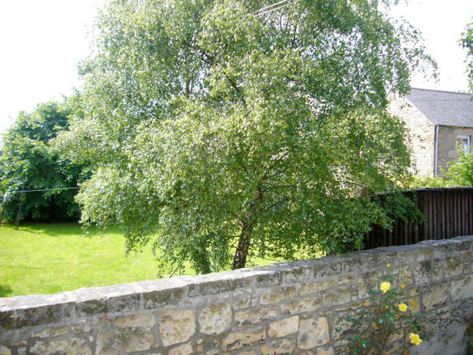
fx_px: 383
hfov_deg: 63.5
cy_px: 178
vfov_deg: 49.7
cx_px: 236
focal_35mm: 28
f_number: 2.8
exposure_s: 1/320
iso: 80
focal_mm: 4.6
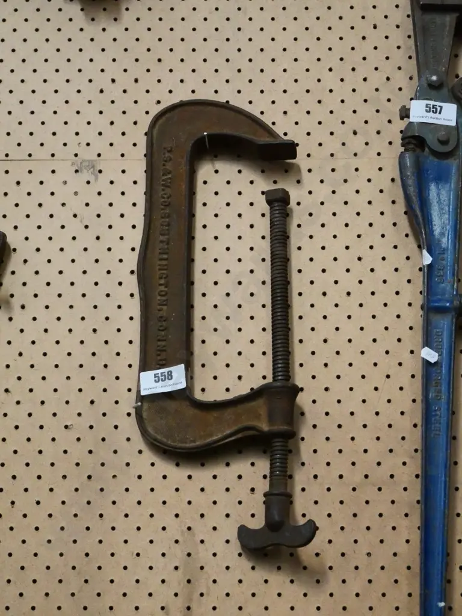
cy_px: 308
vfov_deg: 27.8
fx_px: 1246
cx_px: 231
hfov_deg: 21.0
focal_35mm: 70
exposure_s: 1/640
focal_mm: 35
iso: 6400
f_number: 5.2
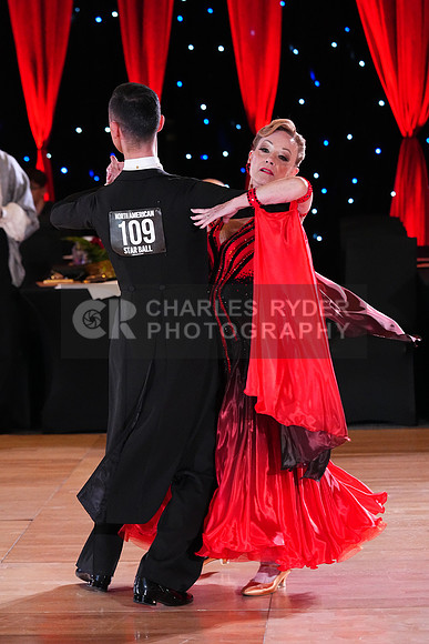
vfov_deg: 14.2
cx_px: 214
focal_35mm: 145
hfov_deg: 9.5
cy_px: 322
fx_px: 2590
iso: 8000
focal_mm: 145
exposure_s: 1/400
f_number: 5
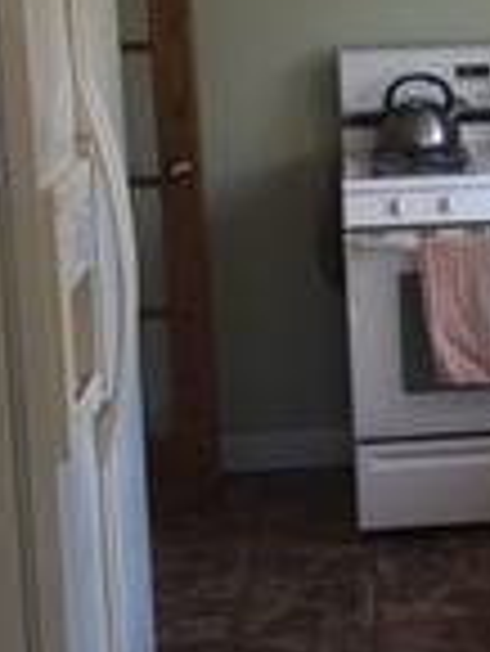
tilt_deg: -7.3
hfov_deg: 14.8
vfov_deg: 20.3
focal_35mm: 96
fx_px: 1809
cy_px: 189
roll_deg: +1.9
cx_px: 611
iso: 100
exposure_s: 1/30
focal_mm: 4.15
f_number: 2.2
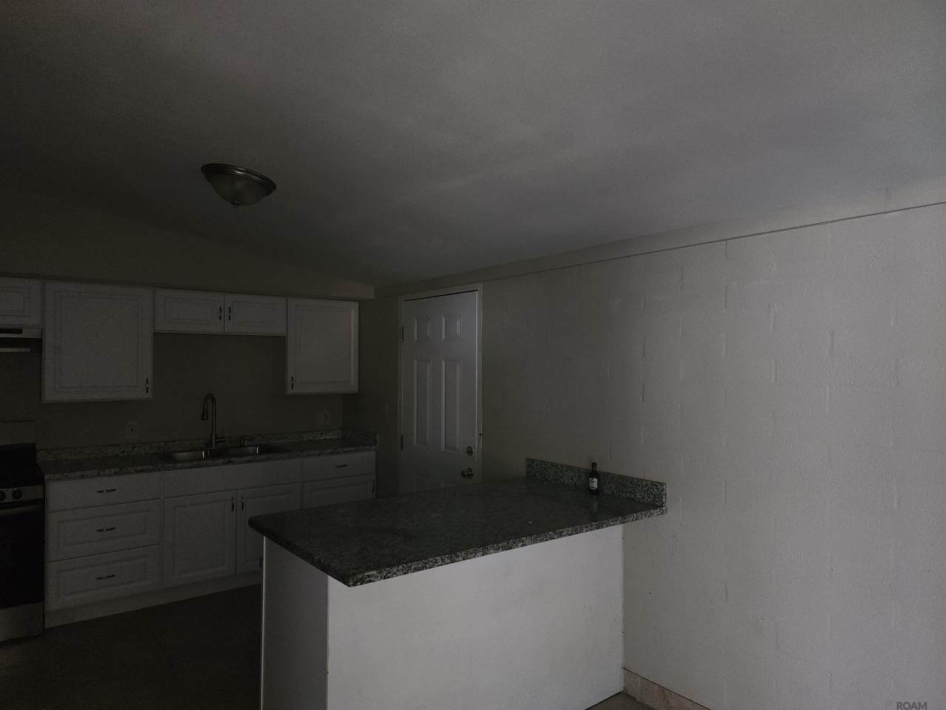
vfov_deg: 58.9
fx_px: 629
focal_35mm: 23
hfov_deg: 73.9
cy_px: 355
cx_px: 473
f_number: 1.8
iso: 125
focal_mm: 6.4
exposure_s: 1/20
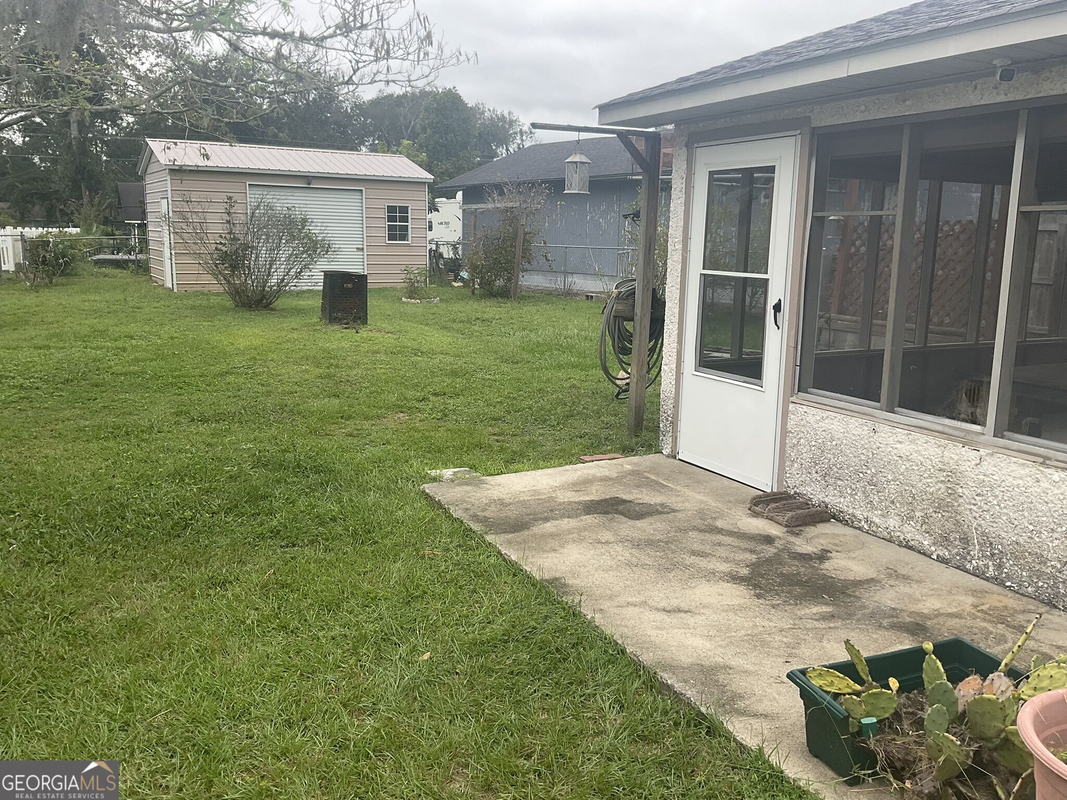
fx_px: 894
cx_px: 534
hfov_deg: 61.7
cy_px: 400
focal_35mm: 29
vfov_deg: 48.2
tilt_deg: -10.7
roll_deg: -0.9
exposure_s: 1/580
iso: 16
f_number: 1.8
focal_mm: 3
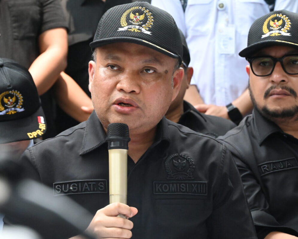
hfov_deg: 12.2
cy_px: 120
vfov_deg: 9.8
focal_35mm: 158
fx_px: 1394
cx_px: 127
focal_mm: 140
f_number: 11
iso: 12800
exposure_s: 1/1600
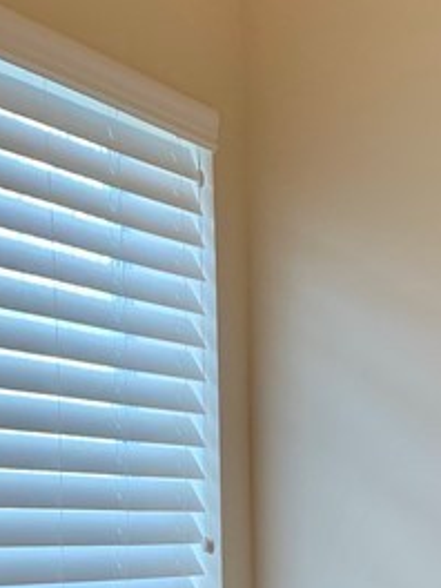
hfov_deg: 14.6
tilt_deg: -8.6
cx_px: 122
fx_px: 1716
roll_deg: +2.6
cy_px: 849
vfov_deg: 17.7
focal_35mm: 101
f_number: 1.8
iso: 64
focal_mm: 4.25
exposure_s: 1/120
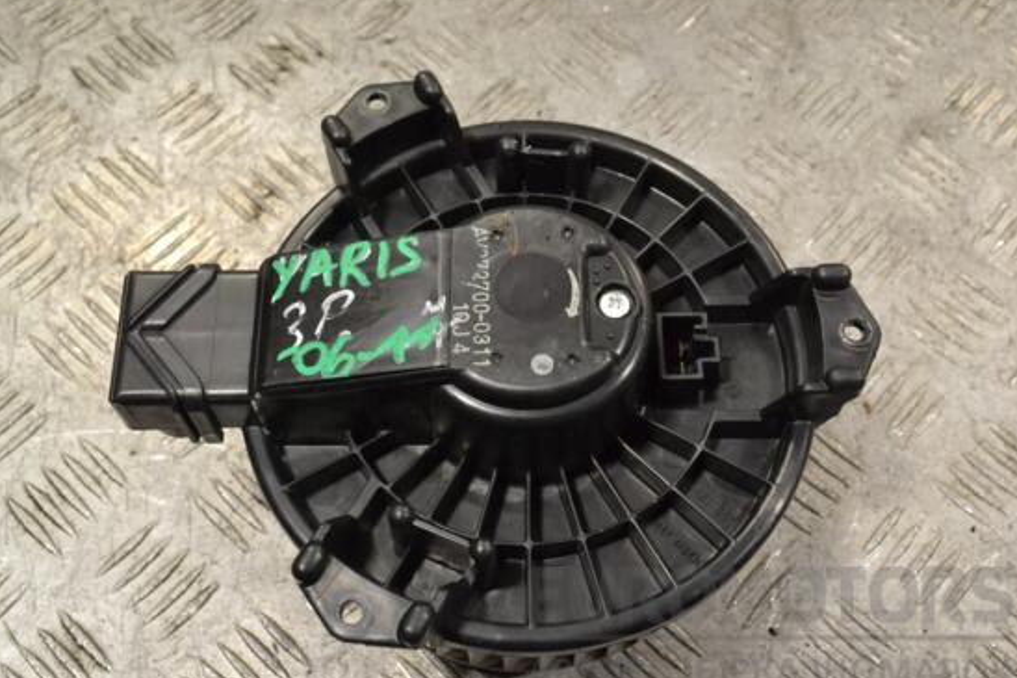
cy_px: 347
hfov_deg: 42.7
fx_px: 1299
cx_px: 492
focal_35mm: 46
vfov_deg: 29.2
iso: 3200
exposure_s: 1/320
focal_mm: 28
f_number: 9
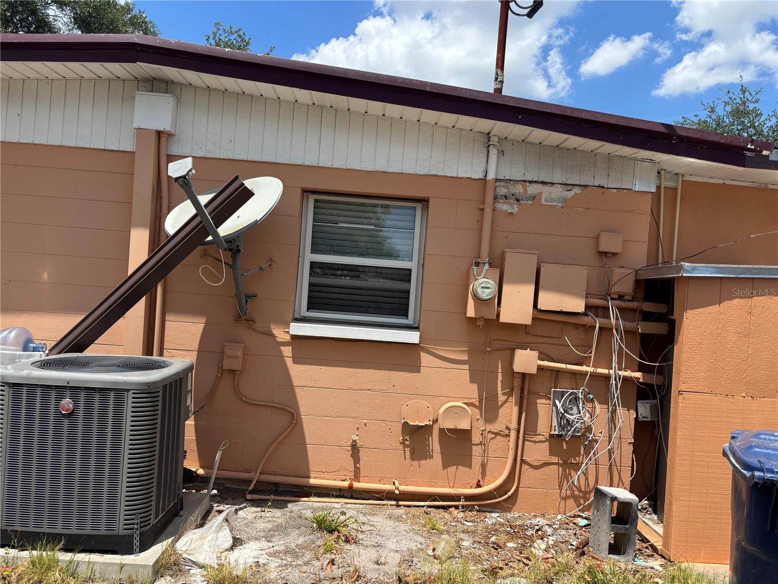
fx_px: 584
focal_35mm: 26
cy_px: 292
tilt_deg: +3.5
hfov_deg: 67.3
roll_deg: -3.2
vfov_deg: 53.1
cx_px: 389
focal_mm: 5.96
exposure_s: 1/3311
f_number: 1.6
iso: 50
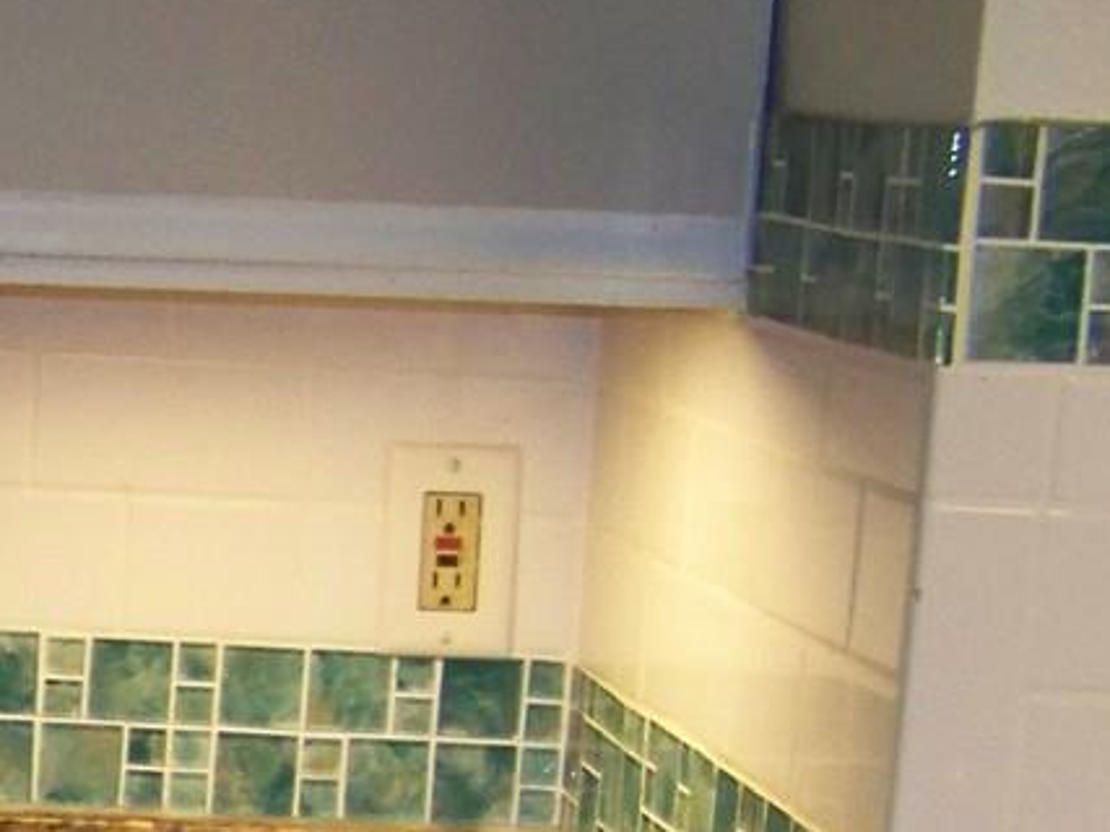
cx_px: -936
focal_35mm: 135
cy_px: 1084
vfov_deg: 10.7
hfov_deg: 13.1
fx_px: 4328
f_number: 2.8
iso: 200
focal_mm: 5.85
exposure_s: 1/30
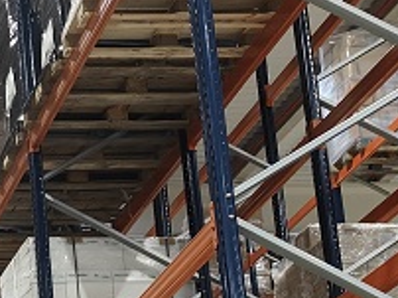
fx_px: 1367
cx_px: -254
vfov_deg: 11.9
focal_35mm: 119
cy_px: 448
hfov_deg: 15.0
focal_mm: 5.59
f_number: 1.8
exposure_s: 1/50
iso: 200
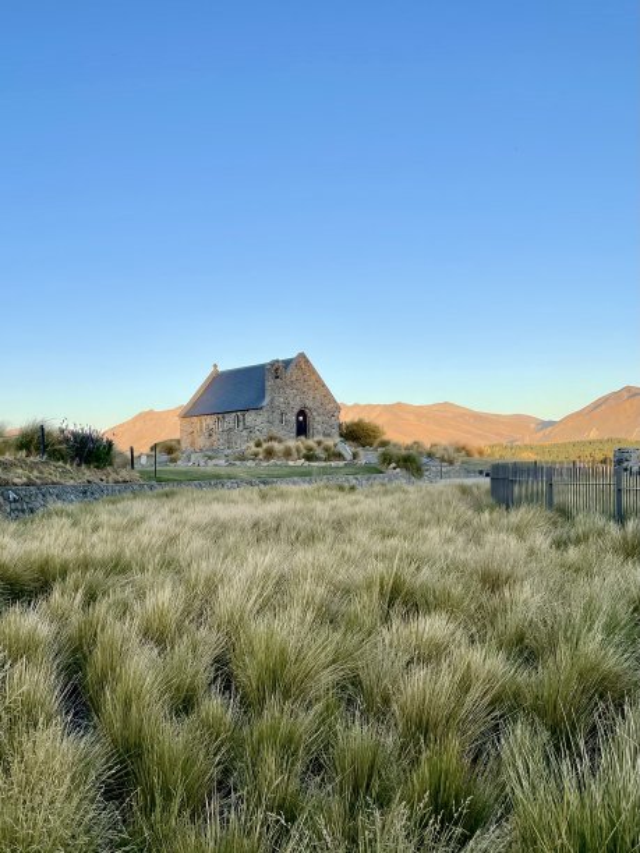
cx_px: 320
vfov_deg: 67.3
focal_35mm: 26
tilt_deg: +1.0
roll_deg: -1.2
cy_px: 426
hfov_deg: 53.1
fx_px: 641
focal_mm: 4.2
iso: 32
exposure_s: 1/855
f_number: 1.6
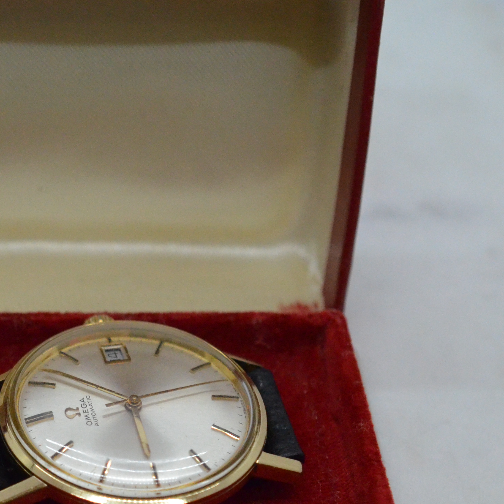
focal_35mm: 137
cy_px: 331
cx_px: -138
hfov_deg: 12.4
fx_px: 2257
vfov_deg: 12.7
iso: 3200
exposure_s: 1/2500
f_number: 5
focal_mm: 40
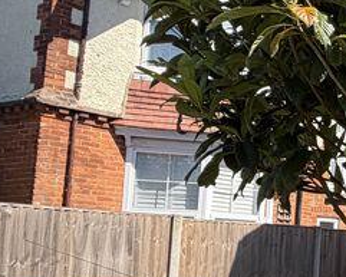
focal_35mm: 58
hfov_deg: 22.2
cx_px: 597
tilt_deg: +6.4
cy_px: 202
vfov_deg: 26.0
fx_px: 594
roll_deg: +0.1
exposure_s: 1/502
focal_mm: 2.22
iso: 50
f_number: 2.2
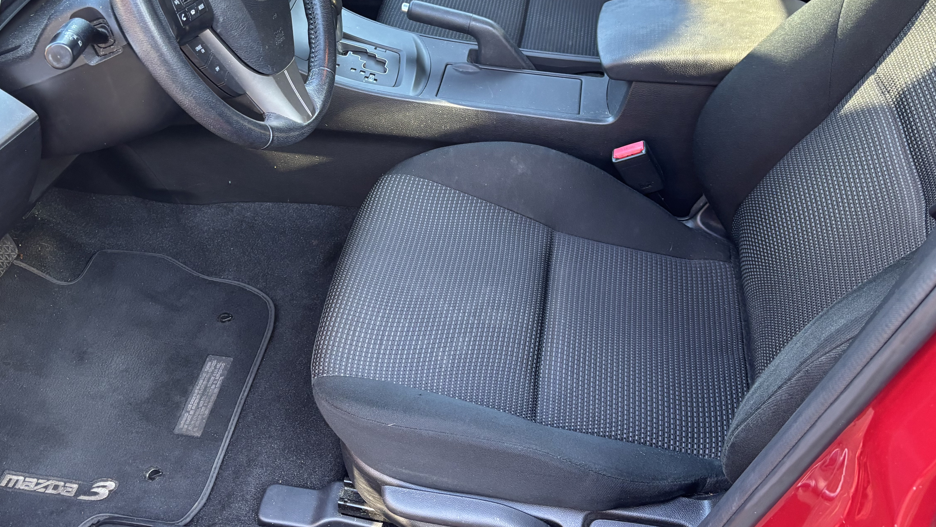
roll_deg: +1.5
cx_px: 394
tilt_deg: -37.2
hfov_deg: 55.0
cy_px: 148
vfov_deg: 32.4
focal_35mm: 36
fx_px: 893
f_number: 1.6
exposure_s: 1/60
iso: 160
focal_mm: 5.96
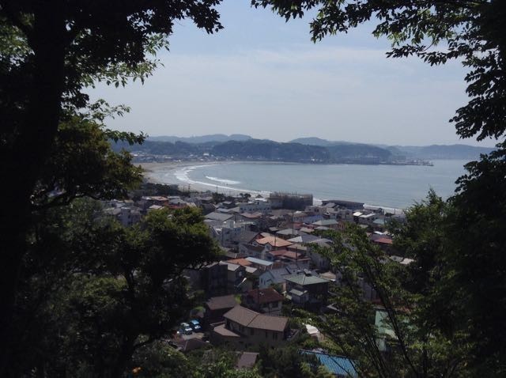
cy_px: 189
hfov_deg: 55.4
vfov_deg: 42.8
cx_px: 253
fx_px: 482
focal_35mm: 33
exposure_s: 1/3049
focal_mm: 3.3
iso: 25
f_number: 2.4
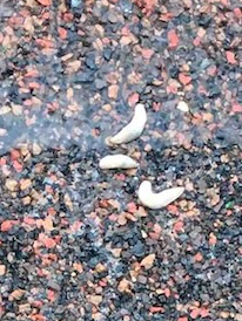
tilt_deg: -64.3
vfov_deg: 8.7
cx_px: 186
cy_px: 814
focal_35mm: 203
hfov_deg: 7.3
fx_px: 1889
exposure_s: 1/40
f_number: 2.2
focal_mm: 4.15
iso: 25
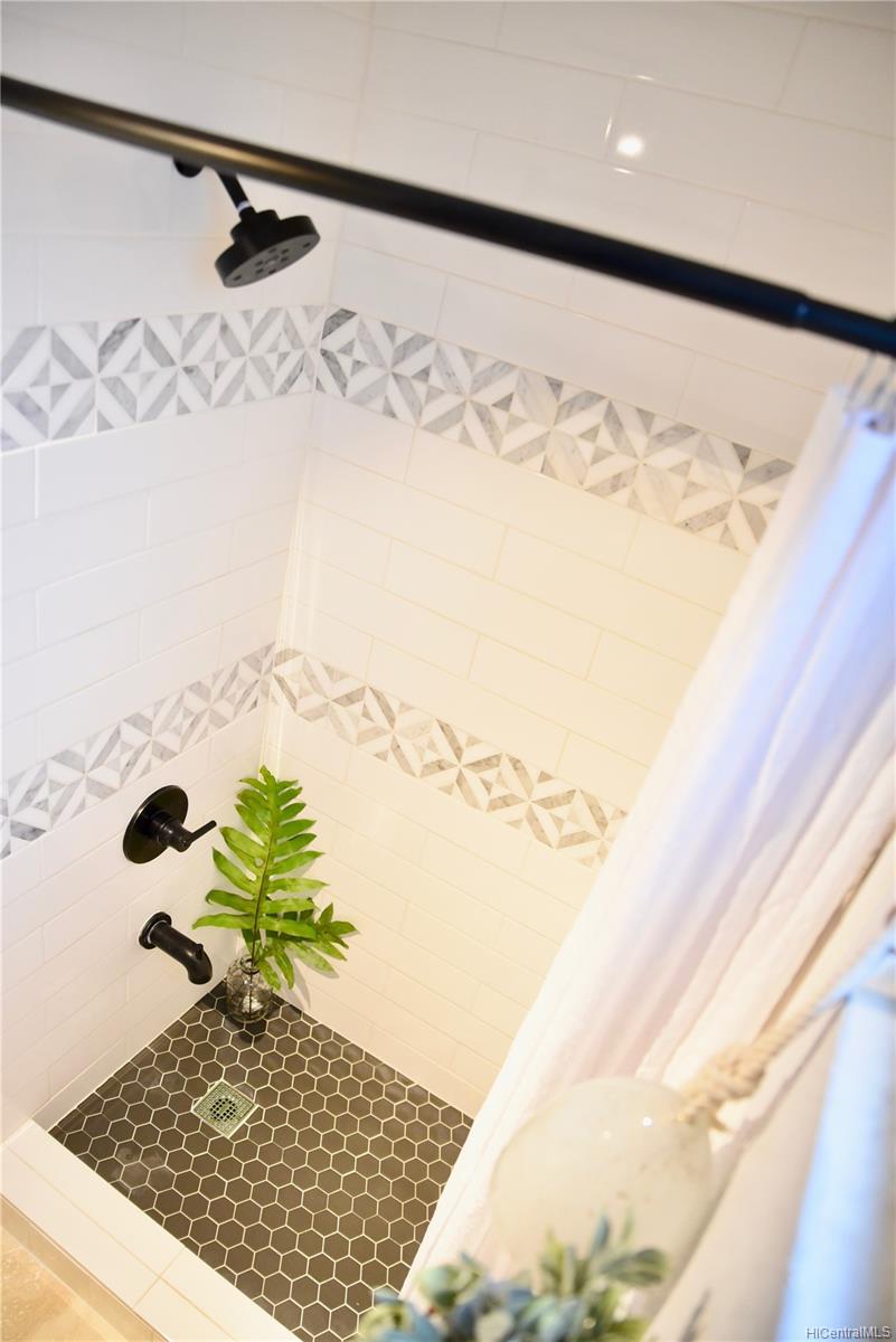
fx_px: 895
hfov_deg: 53.2
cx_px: 448
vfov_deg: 73.7
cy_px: 671
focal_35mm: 24
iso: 2500
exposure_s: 1/160
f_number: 2.8
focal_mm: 24
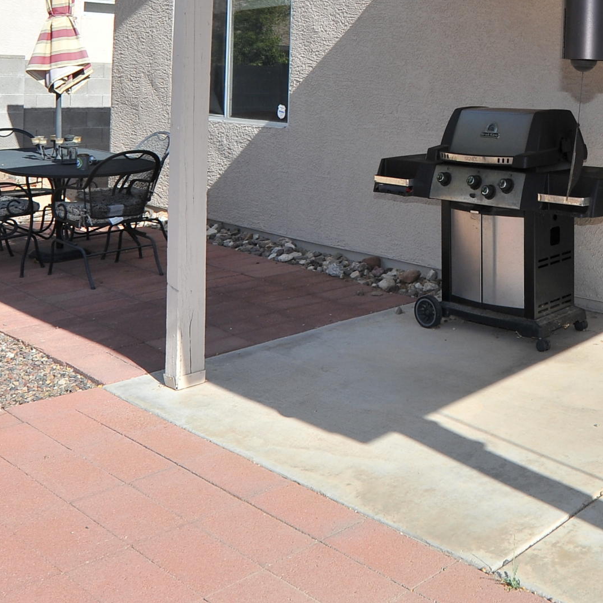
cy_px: 55
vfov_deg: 36.6
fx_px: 847
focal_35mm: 43
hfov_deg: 36.1
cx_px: 574
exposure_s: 1/320
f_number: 13
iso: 320
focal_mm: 18
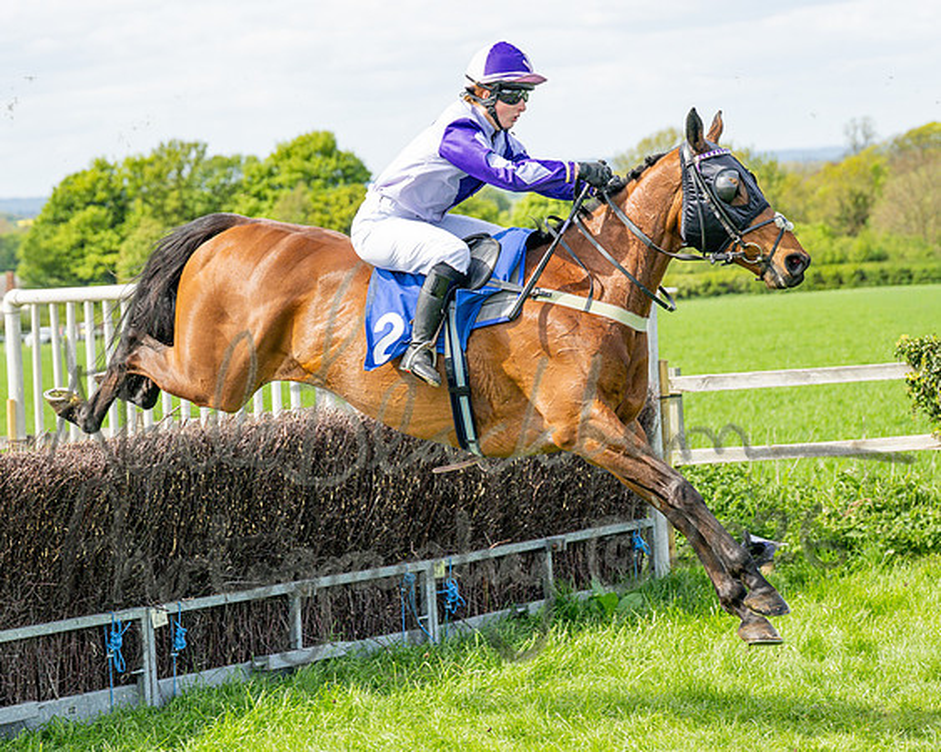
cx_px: 371
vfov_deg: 11.8
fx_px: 3636
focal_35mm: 131
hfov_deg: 14.7
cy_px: 415
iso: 400
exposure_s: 1/1600
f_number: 4
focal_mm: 70
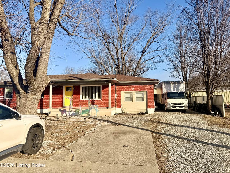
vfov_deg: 56.8
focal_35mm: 24
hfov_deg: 71.6
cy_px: 86
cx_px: 115
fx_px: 159
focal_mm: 6.76
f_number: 1.78
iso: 80
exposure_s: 1/4673
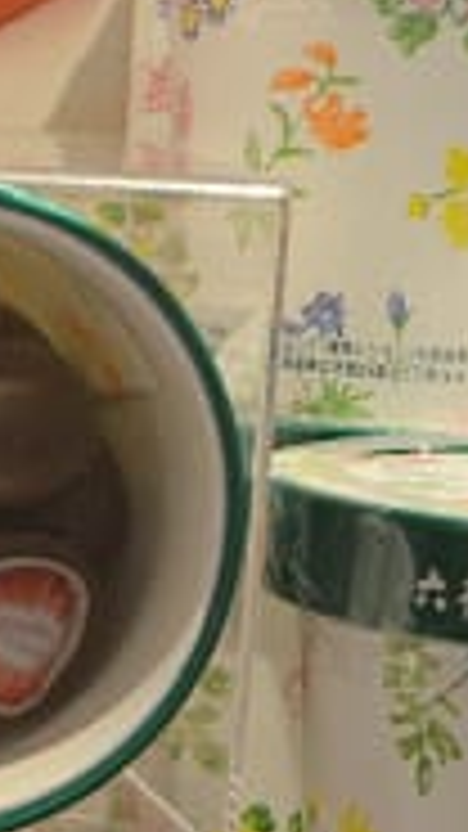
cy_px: 625
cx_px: -178
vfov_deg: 11.4
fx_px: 4167
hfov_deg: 6.4
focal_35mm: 189
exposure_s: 1/160
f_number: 4.2
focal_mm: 35
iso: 800
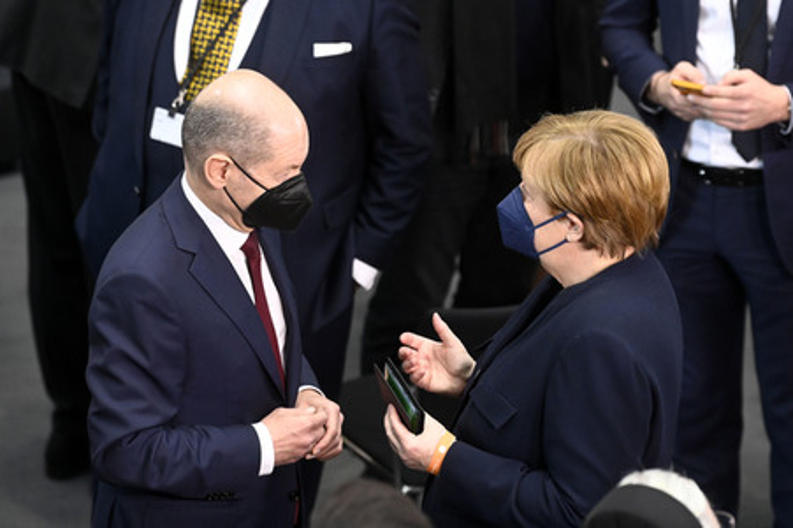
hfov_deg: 10.3
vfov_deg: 6.9
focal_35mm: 200
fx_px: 4402
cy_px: 264
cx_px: 396
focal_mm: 200
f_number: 4
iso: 8000
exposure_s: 1/640
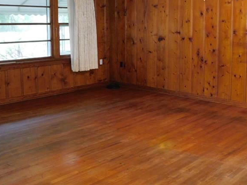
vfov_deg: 29.0
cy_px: 65
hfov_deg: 37.3
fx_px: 357
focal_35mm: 50
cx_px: 184
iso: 400
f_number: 3.2
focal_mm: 4.9
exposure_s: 1/30
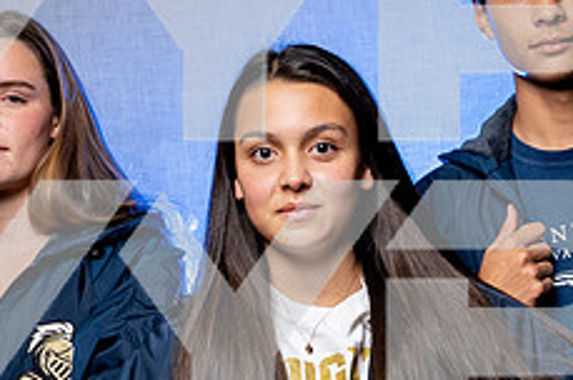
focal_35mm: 104
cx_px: 338
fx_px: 1653
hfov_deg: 19.6
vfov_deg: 13.1
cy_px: 314
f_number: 5
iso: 100
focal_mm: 41
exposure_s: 1/250
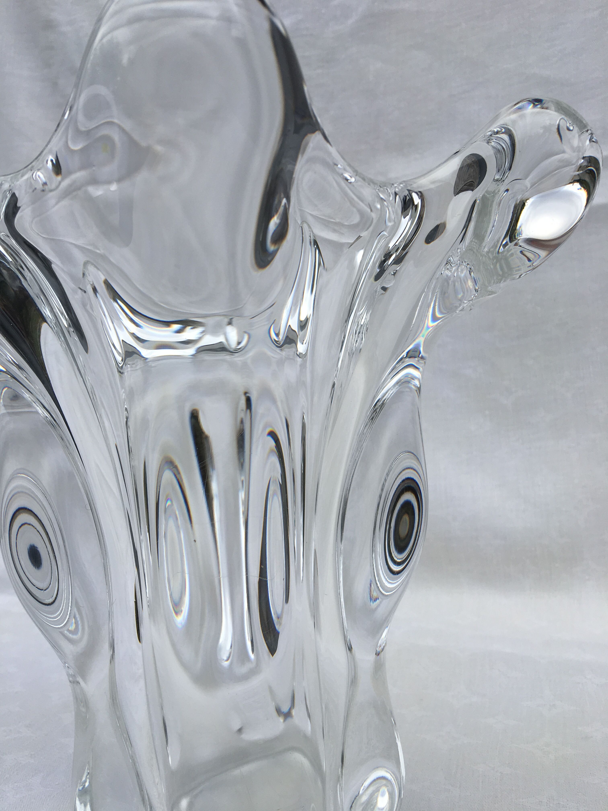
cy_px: 406
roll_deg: +2.0
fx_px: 679
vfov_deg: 61.7
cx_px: 304
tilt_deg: +0.8
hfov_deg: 48.2
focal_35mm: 29
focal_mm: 4.15
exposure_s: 1/434
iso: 25
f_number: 2.2
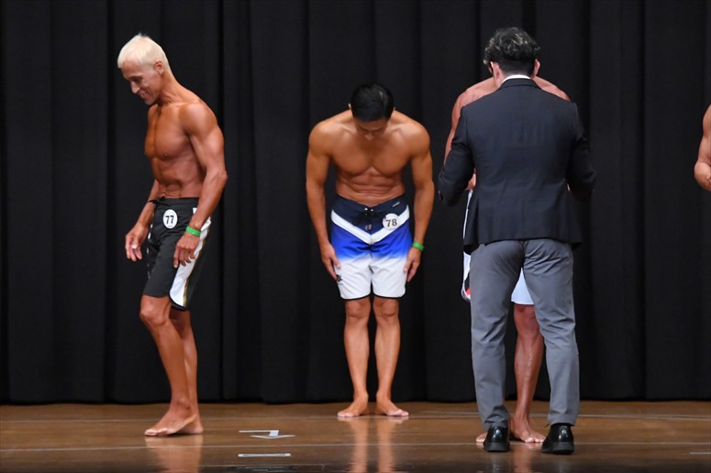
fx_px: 5034
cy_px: 236
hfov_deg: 8.1
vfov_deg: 5.4
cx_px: 356
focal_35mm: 255
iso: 8000
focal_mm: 170
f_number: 5.6
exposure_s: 1/400
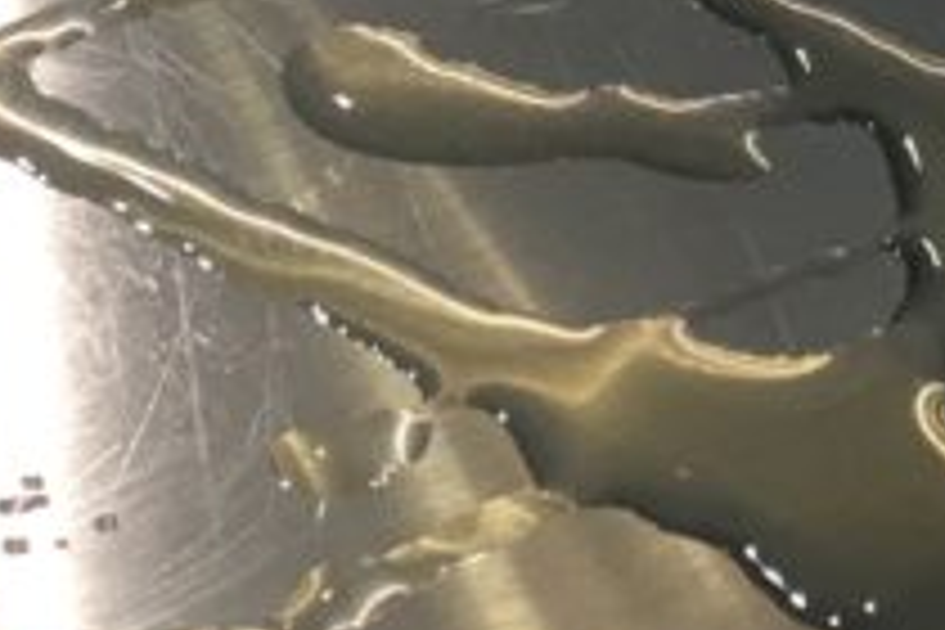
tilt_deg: -38.6
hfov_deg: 13.8
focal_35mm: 147
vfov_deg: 8.8
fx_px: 3858
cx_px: 9
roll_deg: -1.7
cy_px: -670
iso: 32
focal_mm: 4.15
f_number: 2.2
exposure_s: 1/30
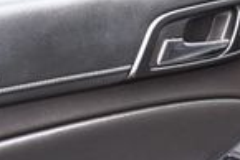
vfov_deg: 11.5
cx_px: 468
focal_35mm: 119
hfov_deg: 14.5
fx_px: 794
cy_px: 79
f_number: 8
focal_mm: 18
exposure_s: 1/50
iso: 400
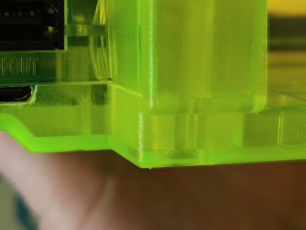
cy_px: 61
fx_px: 681
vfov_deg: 19.0
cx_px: 53
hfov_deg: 24.8
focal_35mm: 77
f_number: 1.68
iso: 185
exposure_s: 1/60
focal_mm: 6.57
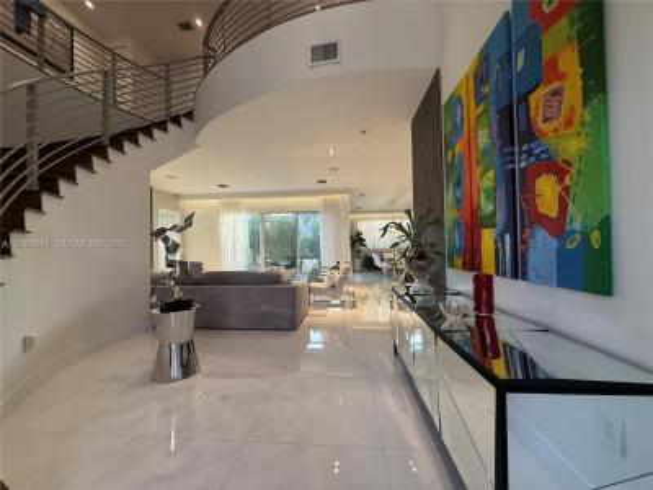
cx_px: 326
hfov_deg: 102.1
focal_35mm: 14
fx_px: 264
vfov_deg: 85.7
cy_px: 245
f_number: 2.2
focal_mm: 2.22
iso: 200
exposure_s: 1/120
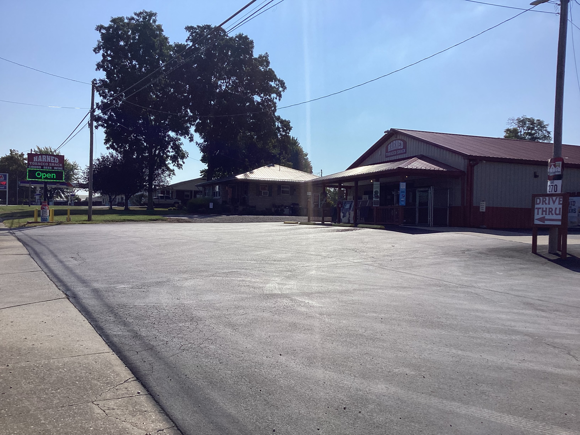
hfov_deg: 58.4
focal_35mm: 31
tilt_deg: +0.0
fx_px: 519
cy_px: 218
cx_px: 290
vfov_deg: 45.4
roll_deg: -0.6
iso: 25
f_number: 2.4
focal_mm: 3.3
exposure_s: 1/3546
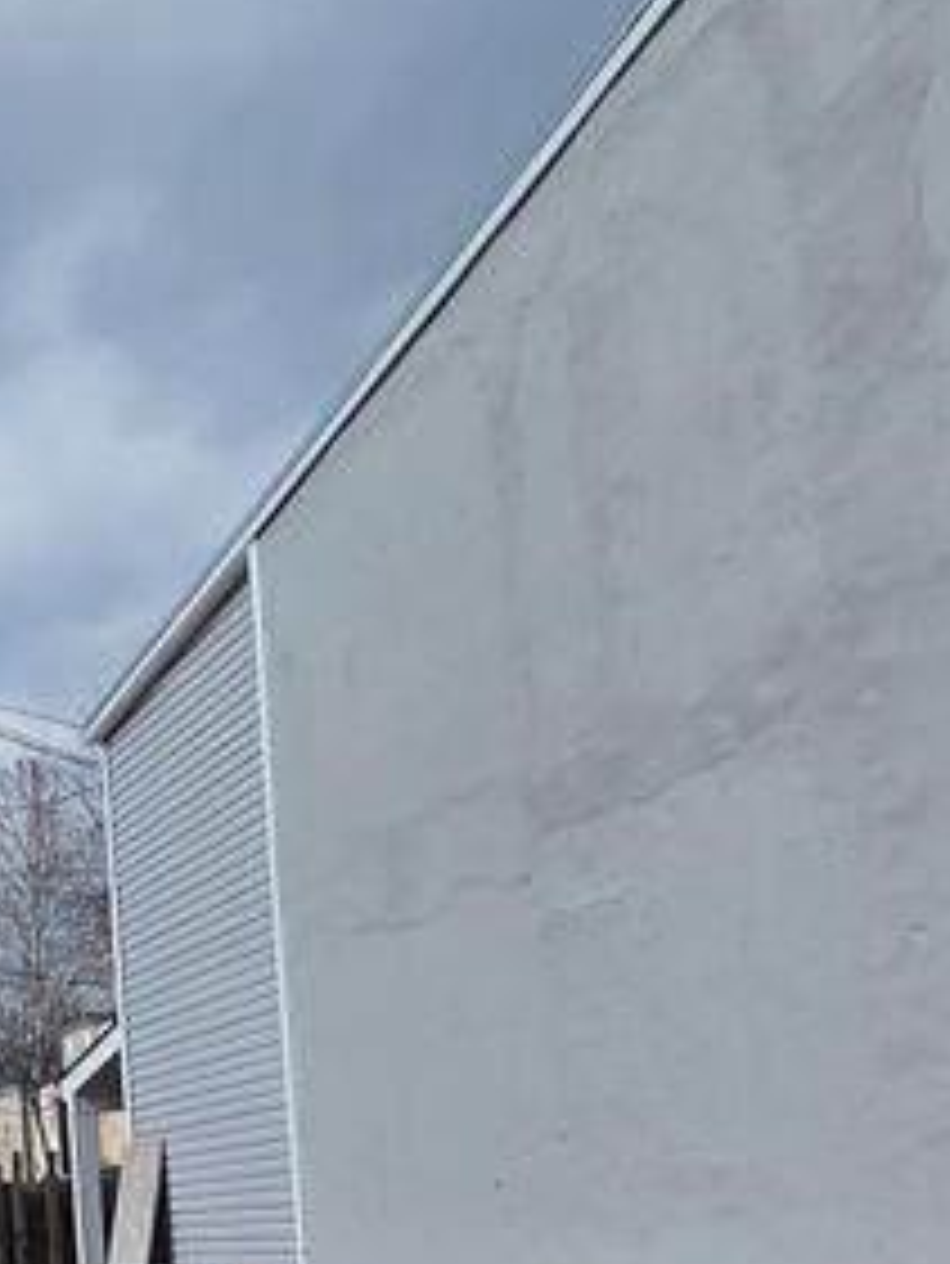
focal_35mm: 50
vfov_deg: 36.7
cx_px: -671
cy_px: 1030
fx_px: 1828
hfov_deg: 21.4
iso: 50
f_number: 2.2
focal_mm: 2.2
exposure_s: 1/3117
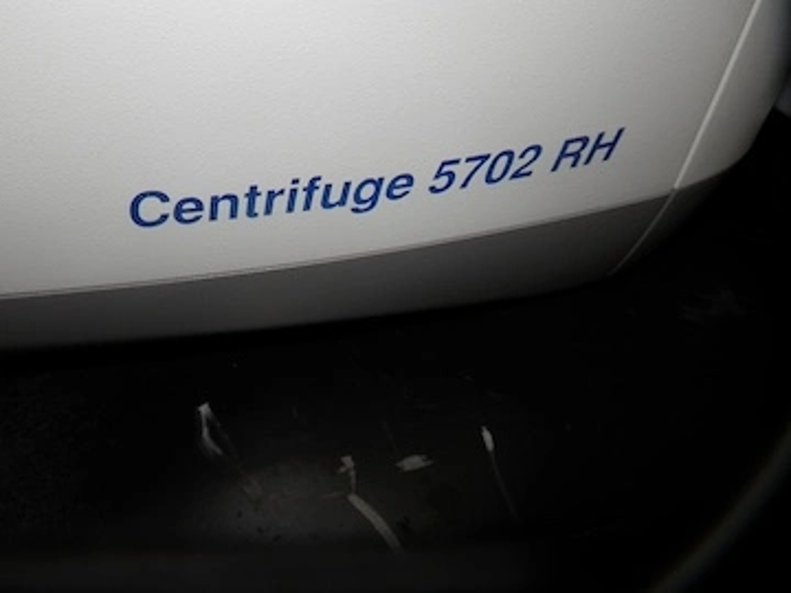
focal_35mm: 25
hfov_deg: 69.4
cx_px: 396
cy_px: 296
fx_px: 571
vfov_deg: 54.9
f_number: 8.7
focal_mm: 4.5
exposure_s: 1/30
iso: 100
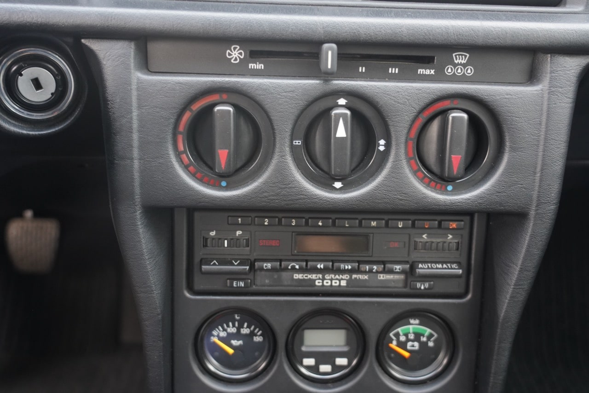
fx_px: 589
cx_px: 294
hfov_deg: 53.1
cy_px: 196
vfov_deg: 36.9
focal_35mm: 36
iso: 2500
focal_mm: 36
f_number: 4
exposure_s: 1/60
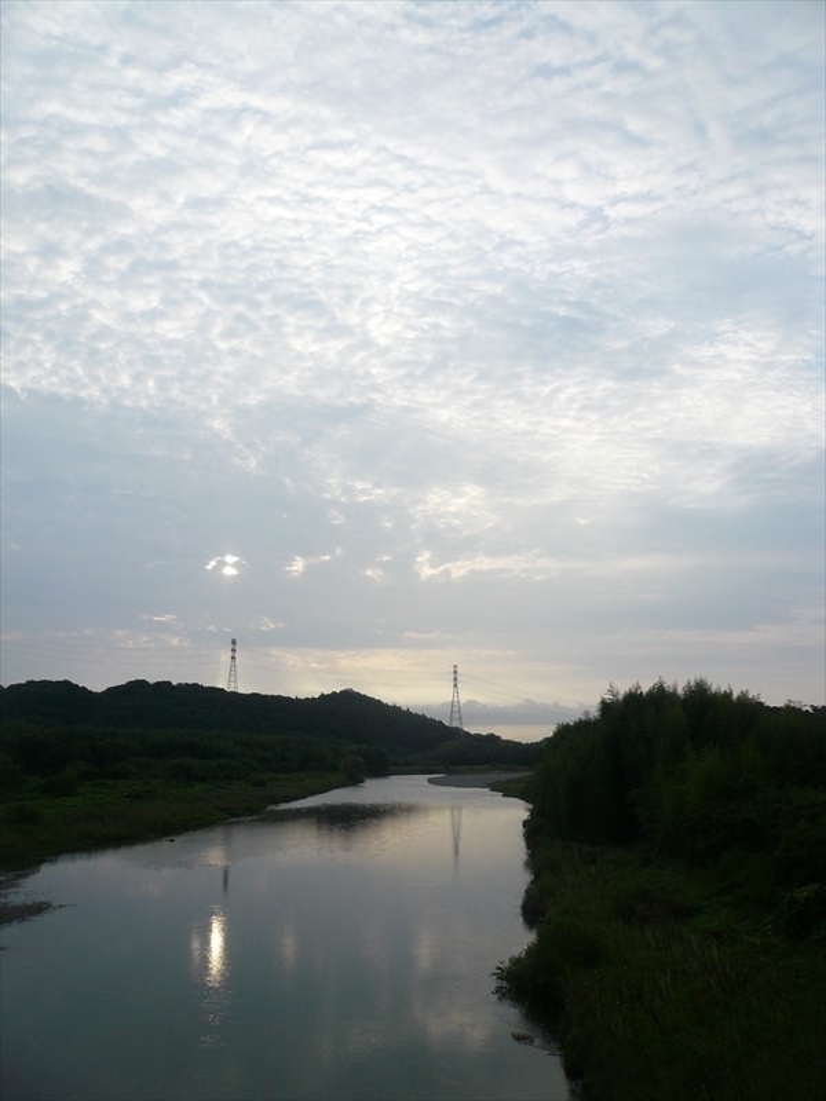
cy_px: 550
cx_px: 413
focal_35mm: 28
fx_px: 891
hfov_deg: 49.7
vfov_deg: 63.4
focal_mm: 4.6
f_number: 2.8
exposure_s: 1/800
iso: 100
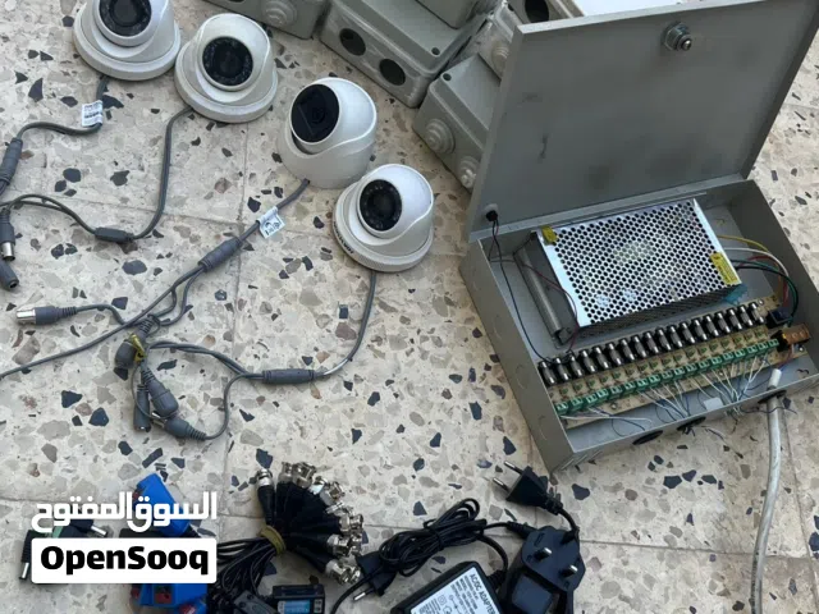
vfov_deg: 53.1
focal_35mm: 26
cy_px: 307
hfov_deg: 67.3
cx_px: 410
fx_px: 615
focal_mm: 5.7
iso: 50
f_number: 1.5
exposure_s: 1/333
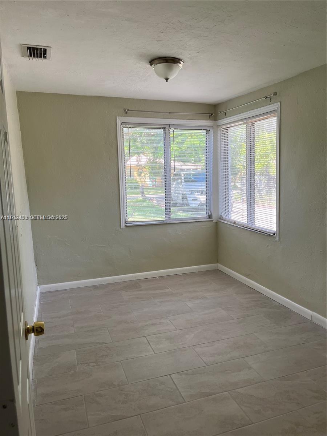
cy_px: 218
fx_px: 327
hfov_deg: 53.1
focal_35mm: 26
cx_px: 164
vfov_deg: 67.3
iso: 50
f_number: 1.6
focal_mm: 5.1
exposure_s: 1/161
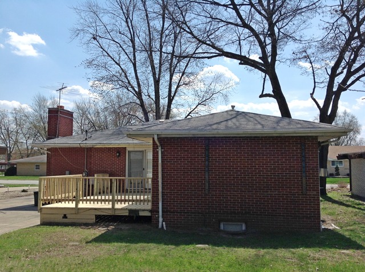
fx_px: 368
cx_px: 182
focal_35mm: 35
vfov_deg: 40.6
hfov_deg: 52.7
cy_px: 136
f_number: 2.4
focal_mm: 4.28
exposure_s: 1/2326
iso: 50
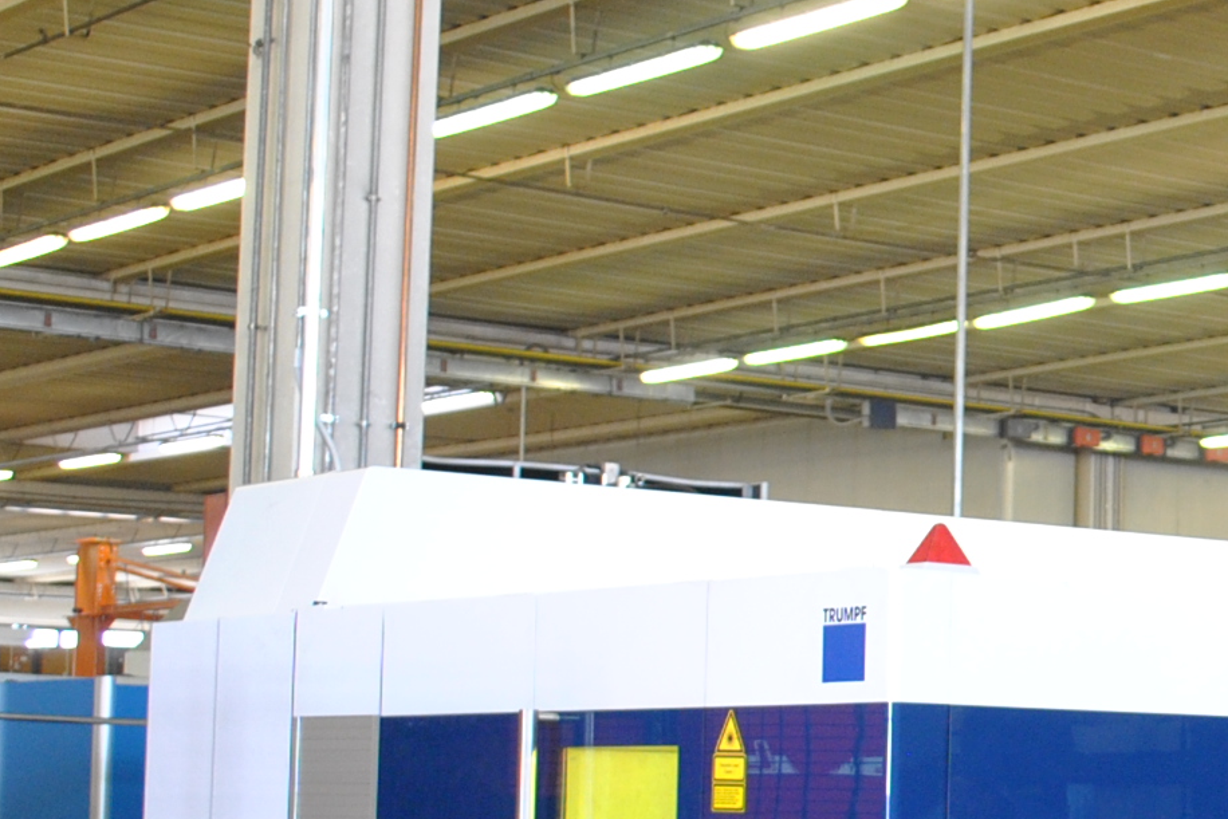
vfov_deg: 14.4
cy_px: 523
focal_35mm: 95
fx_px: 3241
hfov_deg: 20.1
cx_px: 1488
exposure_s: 1/25
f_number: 3.8
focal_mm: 20
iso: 400
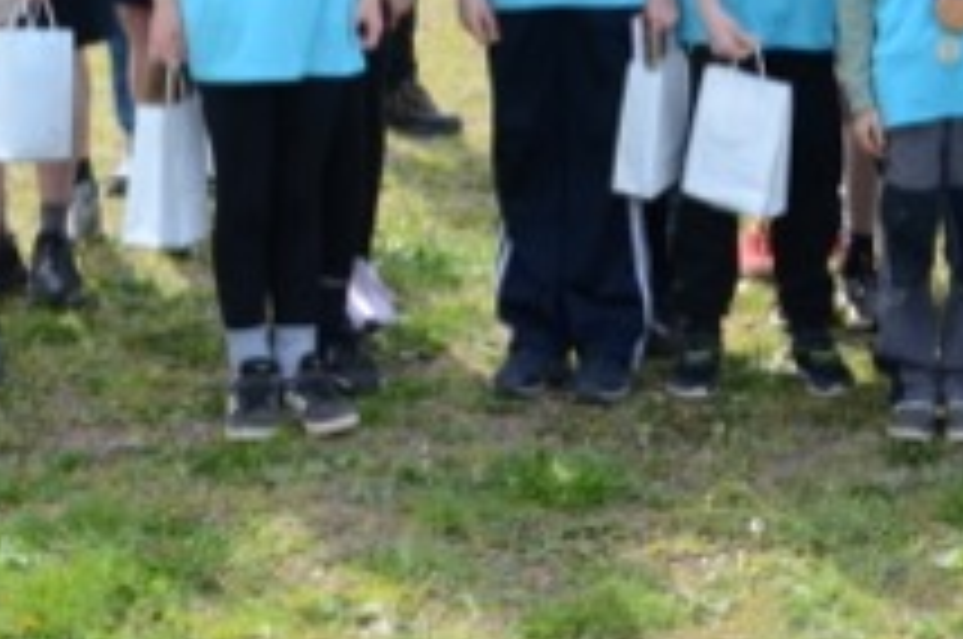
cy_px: -169
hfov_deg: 18.1
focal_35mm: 113
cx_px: 558
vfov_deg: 11.7
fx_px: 3029
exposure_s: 1/80
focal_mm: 27
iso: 100
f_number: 4.5
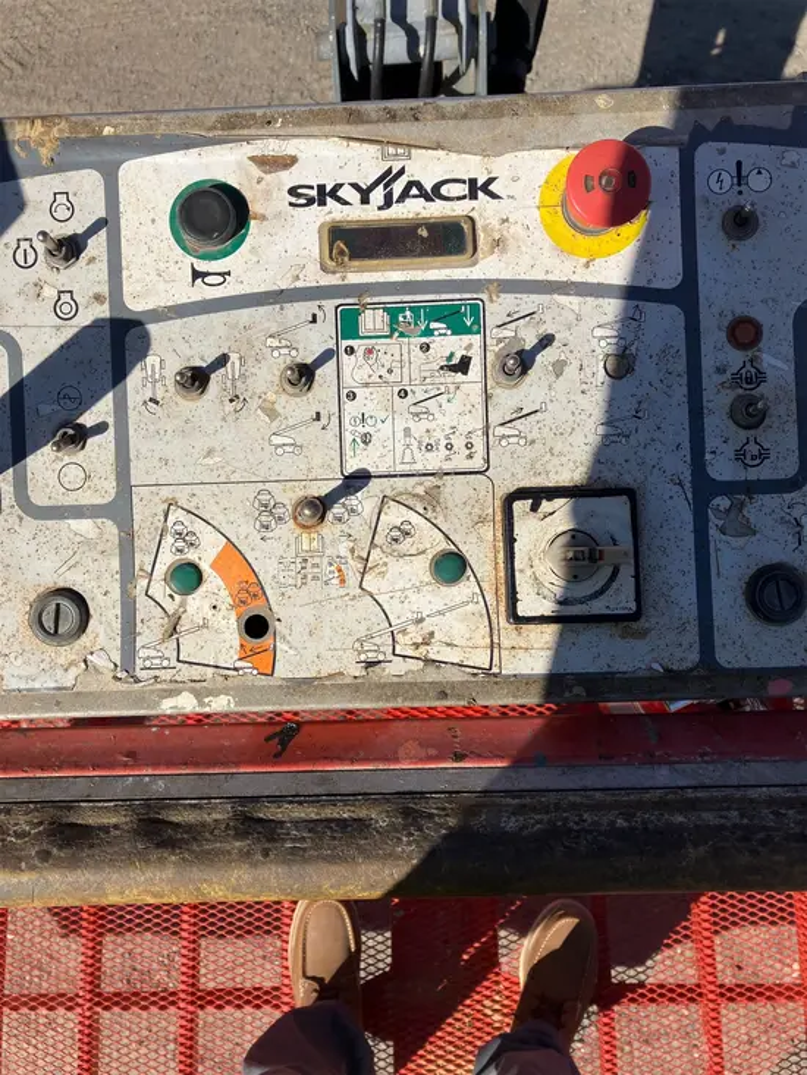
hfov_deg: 49.8
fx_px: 870
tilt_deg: -72.9
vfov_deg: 63.4
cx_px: 404
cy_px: 538
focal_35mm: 28
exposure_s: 1/3745
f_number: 1.8
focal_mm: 3.99
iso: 32
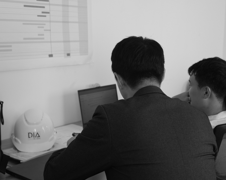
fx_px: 341
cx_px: 125
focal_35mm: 51
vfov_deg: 29.7
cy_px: 91
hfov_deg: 36.6
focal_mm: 30
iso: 320
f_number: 3.6
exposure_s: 1/125
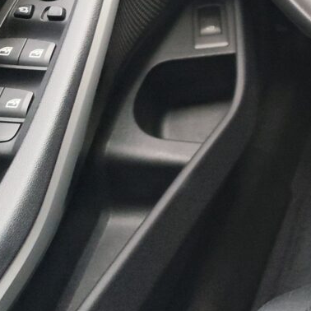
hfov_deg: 16.0
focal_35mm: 86
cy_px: -75
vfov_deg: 18.9
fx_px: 874
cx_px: 613
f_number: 1.69
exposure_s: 1/400
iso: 583
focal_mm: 7.01
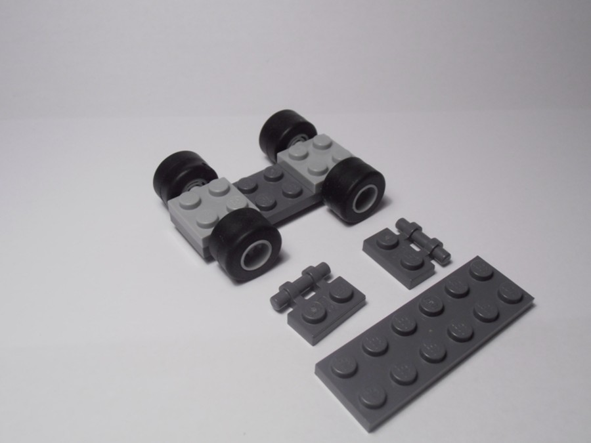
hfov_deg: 50.1
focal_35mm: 37
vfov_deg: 38.7
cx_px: 296
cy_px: 222
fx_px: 632
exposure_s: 1/60
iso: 80
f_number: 3.9
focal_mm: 6.61
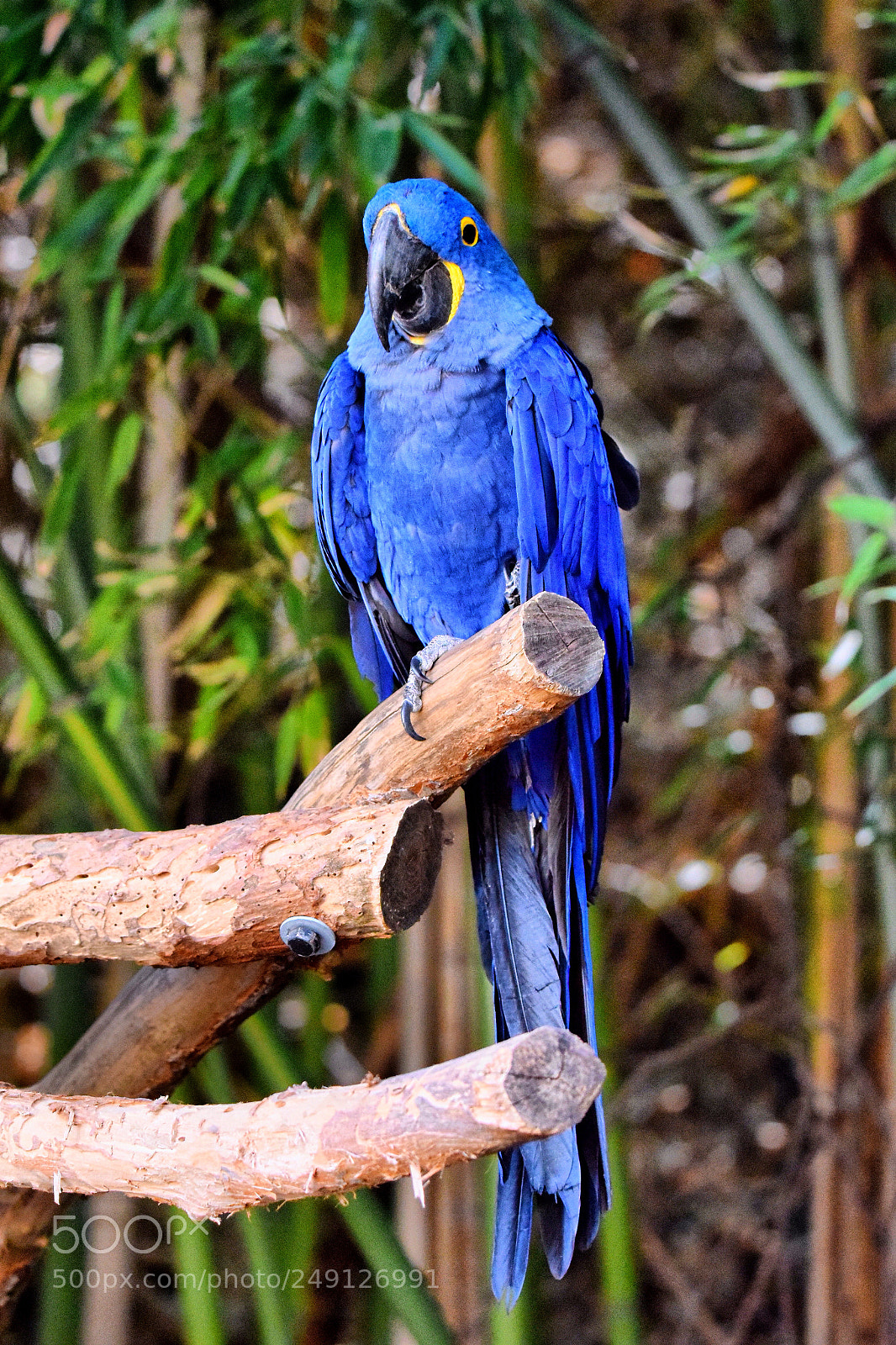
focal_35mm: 225
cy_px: 672
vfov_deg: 9.2
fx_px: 8403
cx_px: 448
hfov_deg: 6.1
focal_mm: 150
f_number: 5
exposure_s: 1/500
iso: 5600
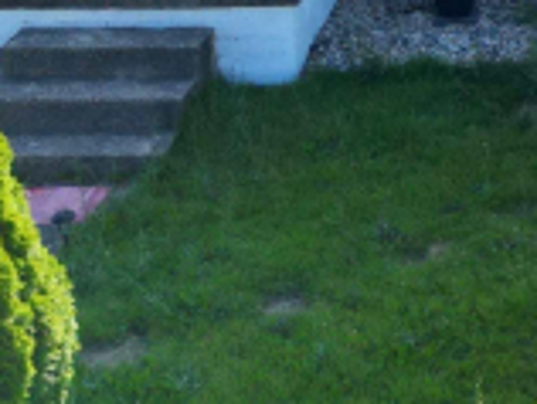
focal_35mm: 101
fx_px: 1569
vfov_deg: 13.4
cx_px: 620
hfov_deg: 18.5
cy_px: -289
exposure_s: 1/5000
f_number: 1.7
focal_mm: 6.72
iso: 100
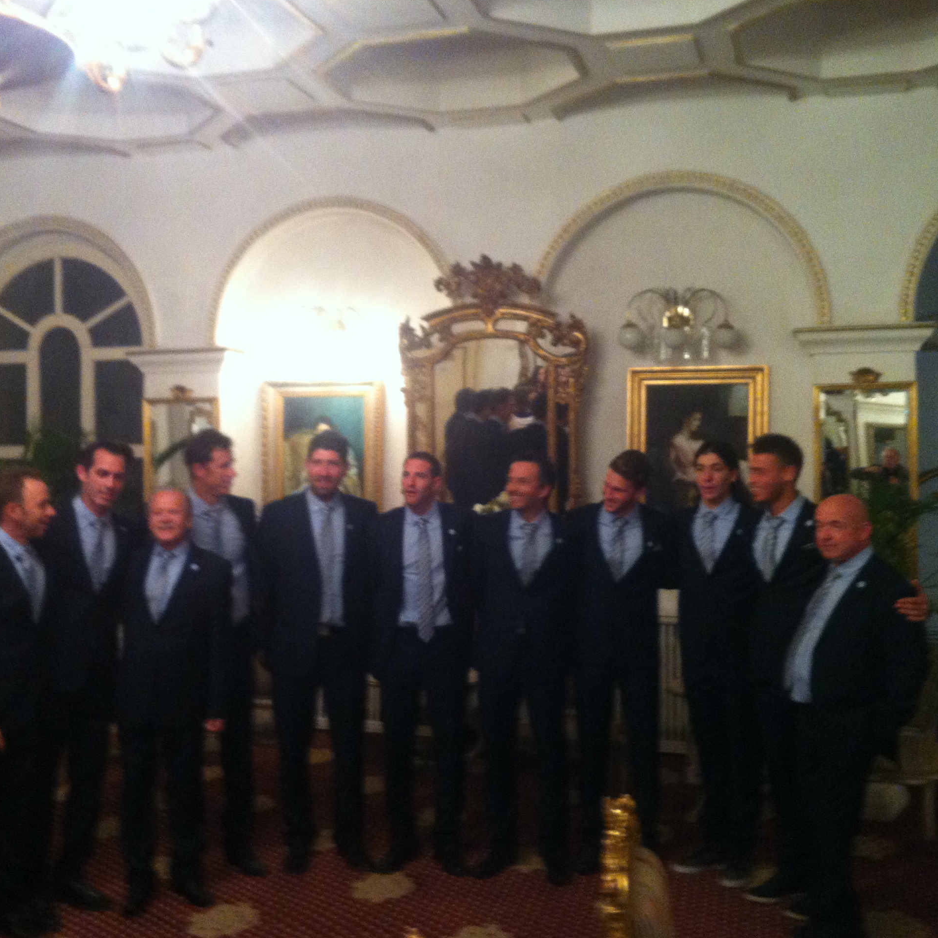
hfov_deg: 40.0
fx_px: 1288
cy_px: 469
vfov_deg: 40.0
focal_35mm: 42
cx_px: 423
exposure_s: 1/15
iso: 320
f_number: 2.8
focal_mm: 3.85
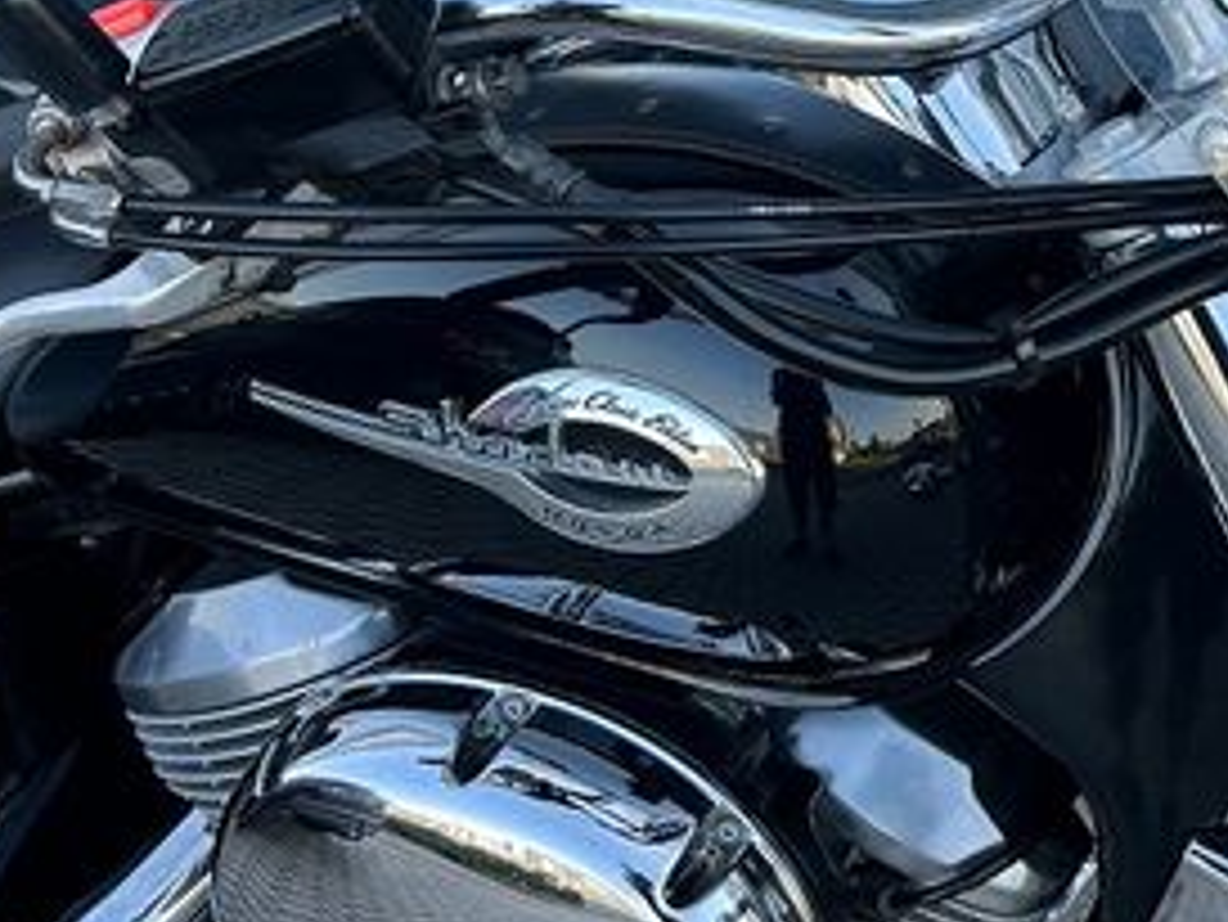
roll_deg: +0.2
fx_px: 2165
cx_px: 1089
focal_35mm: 61
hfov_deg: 30.4
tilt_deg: -28.4
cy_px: 36
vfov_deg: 23.2
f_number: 1.5
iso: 40
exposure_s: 1/212
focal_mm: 5.7
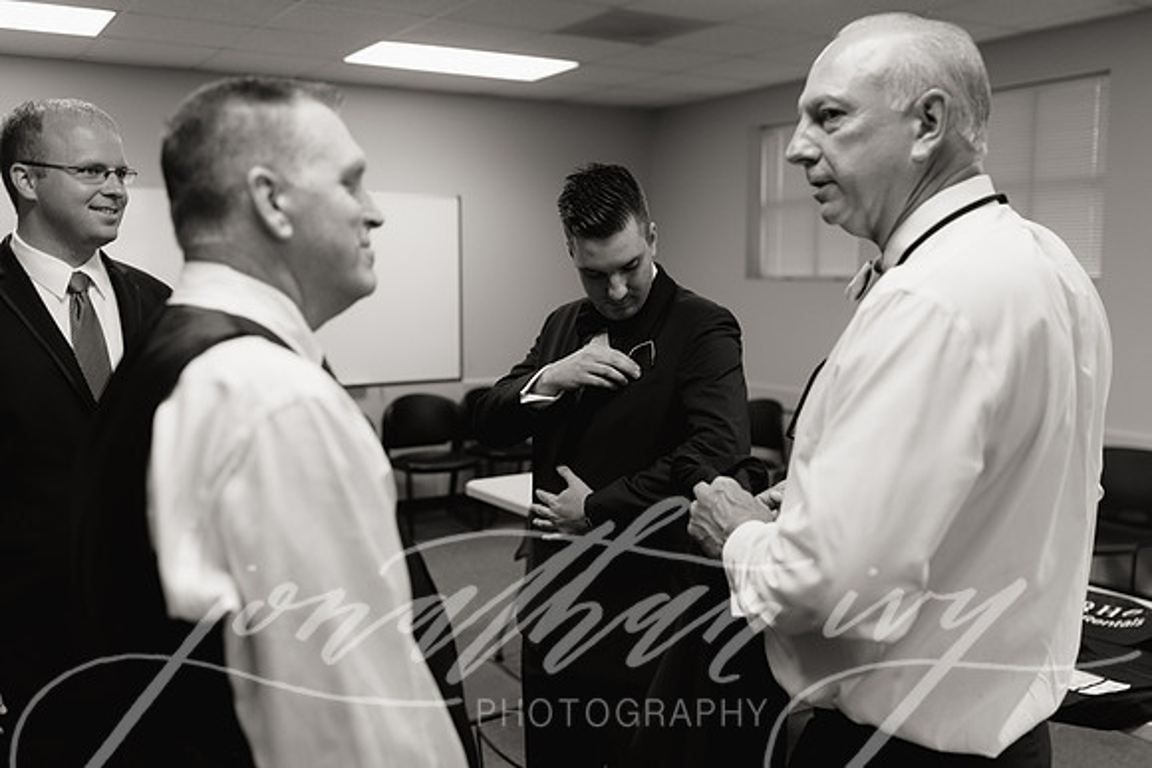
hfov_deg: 54.4
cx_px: 576
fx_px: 1120
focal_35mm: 35
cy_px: 384
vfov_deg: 37.9
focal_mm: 35
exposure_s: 1/320
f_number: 2.2
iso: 800
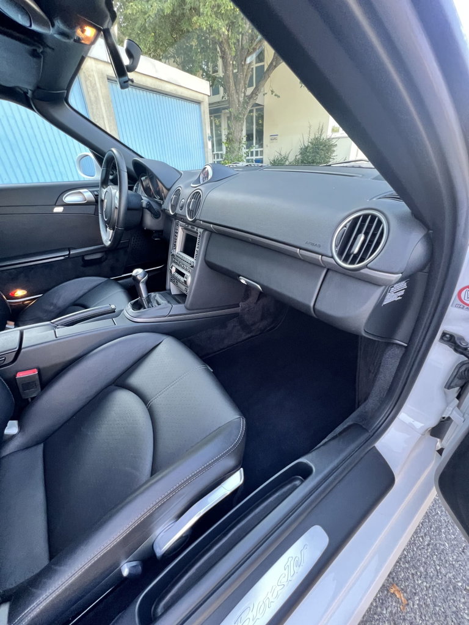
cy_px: 312
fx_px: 235
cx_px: 234
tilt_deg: -29.1
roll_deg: +1.2
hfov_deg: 89.9
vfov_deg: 106.2
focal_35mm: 13
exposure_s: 1/87
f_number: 1.8
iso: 250
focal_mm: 1.57
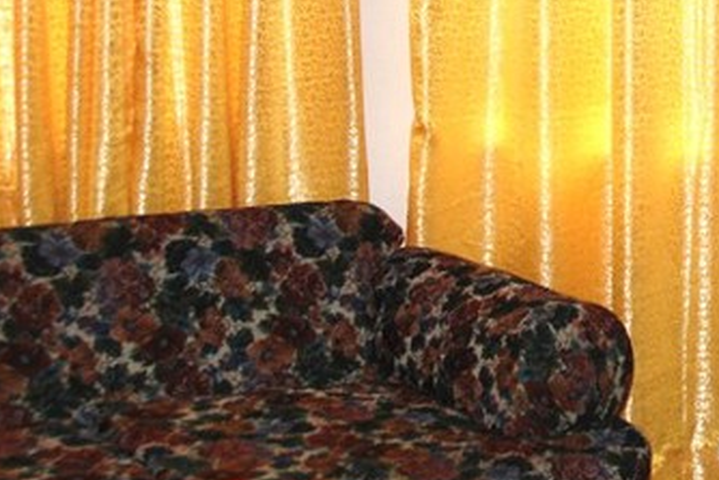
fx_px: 1838
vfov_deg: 14.7
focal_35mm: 92
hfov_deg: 20.6
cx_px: 876
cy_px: 36
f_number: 3.8
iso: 200
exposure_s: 1/60
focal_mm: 20
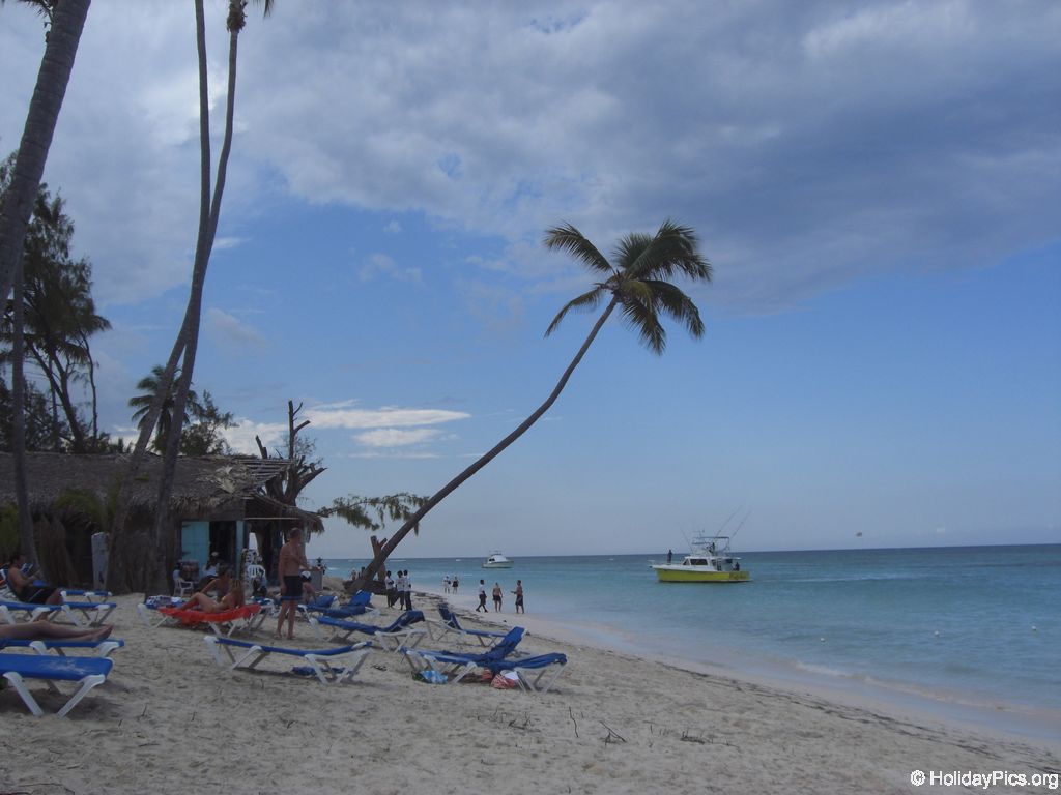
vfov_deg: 37.7
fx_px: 1165
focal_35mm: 38
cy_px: 398
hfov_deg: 49.0
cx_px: 530
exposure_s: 1/125
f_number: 8
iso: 64
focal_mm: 6.2
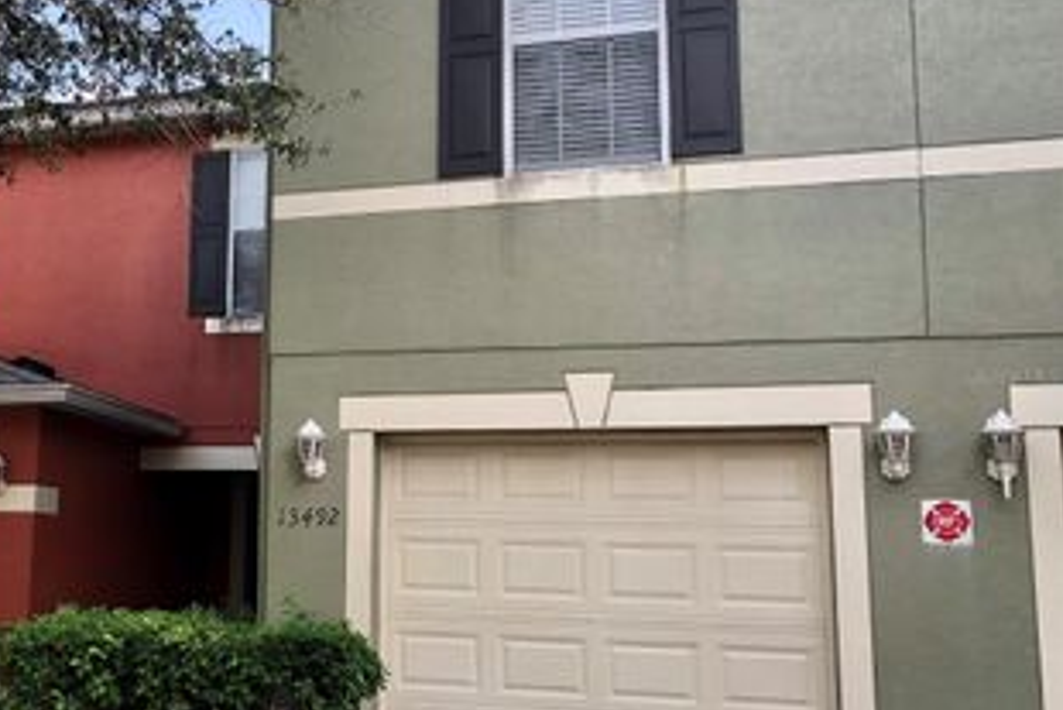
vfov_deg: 28.7
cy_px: 376
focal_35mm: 47
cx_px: 209
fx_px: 1388
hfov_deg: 40.2
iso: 20
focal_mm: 3.99
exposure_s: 1/138
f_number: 1.8
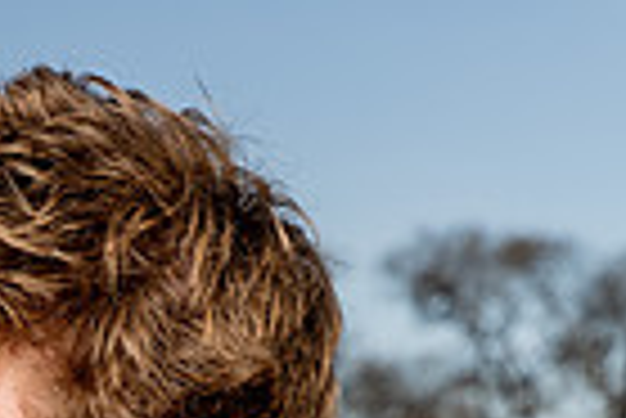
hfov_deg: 9.5
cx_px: -14
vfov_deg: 6.2
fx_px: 3725
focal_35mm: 214
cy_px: 948
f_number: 8
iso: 100
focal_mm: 66
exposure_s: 1/250
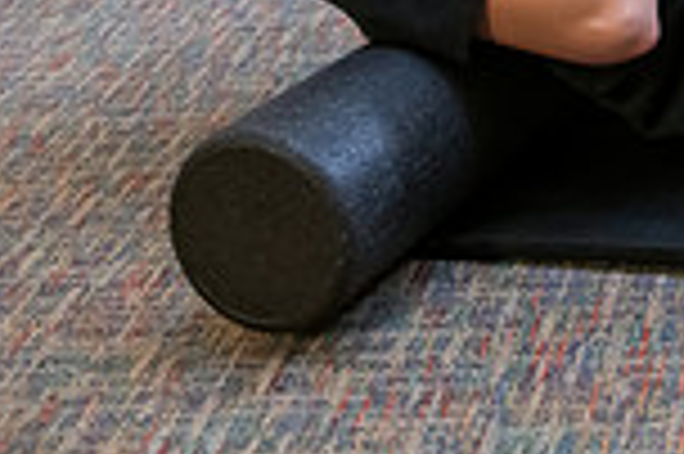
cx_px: 850
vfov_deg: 11.4
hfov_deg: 17.5
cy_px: -380
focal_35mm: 111
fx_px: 2107
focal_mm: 29
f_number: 3.2
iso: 2000
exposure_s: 1/200
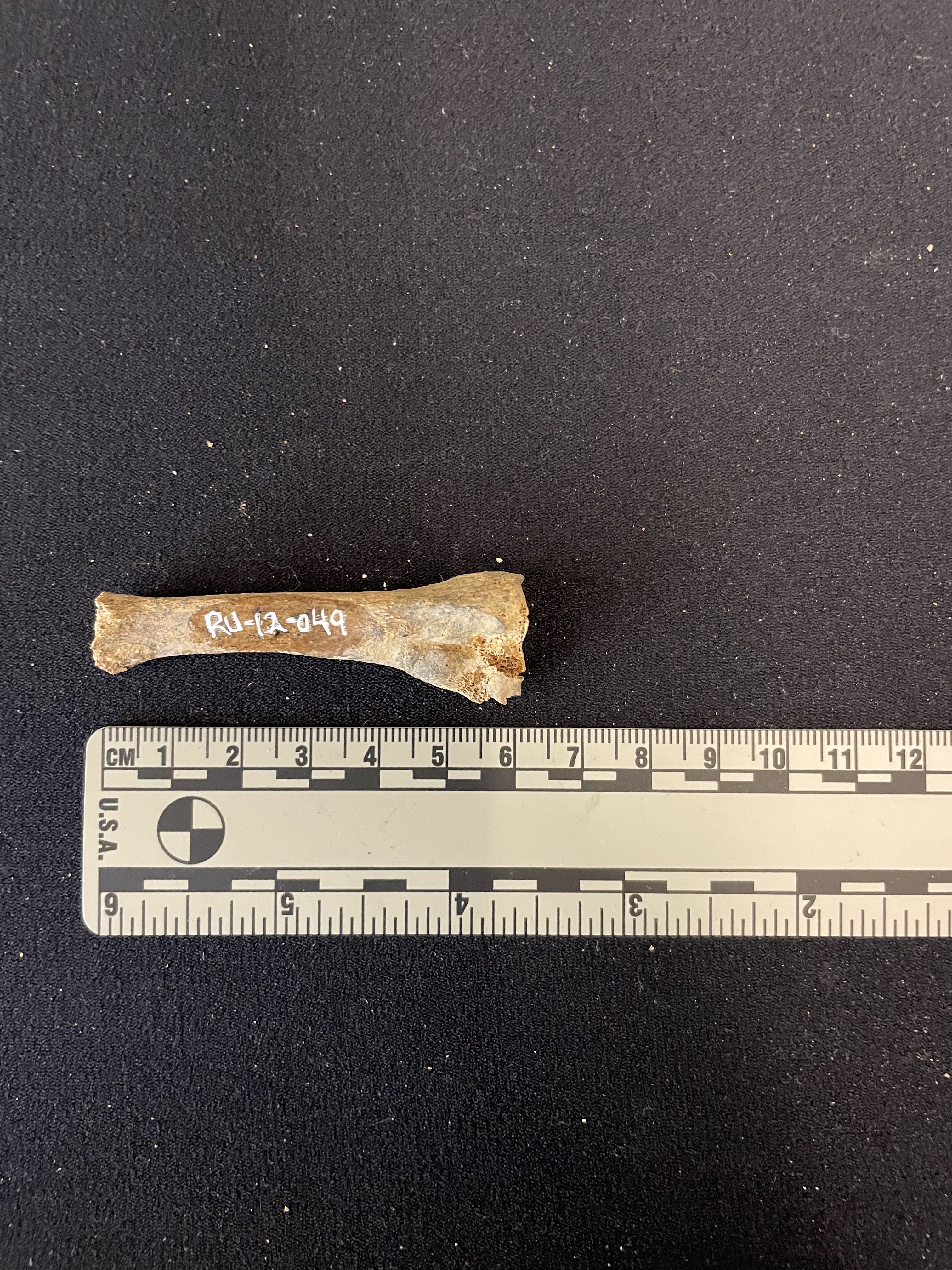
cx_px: 476
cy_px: 635
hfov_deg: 53.1
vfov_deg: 67.3
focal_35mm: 26
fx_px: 953
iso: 640
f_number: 1.6
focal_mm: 4.2
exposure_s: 1/34
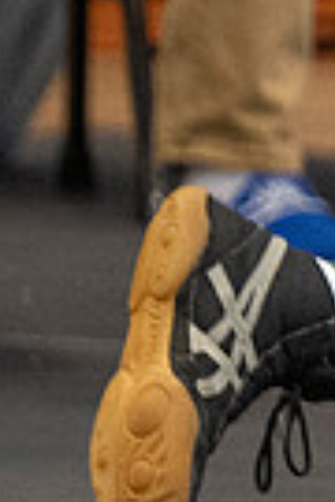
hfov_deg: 0.8
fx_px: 24202
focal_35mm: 1734
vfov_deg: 1.2
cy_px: 922
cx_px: 1225
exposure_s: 1/1000
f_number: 2.8
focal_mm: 175
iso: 3200
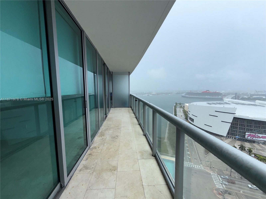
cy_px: 100
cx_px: 133
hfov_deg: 102.1
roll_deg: +0.2
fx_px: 108
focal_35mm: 14
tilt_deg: -5.5
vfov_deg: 85.7
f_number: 2.2
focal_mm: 2.22
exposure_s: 1/564
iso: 16
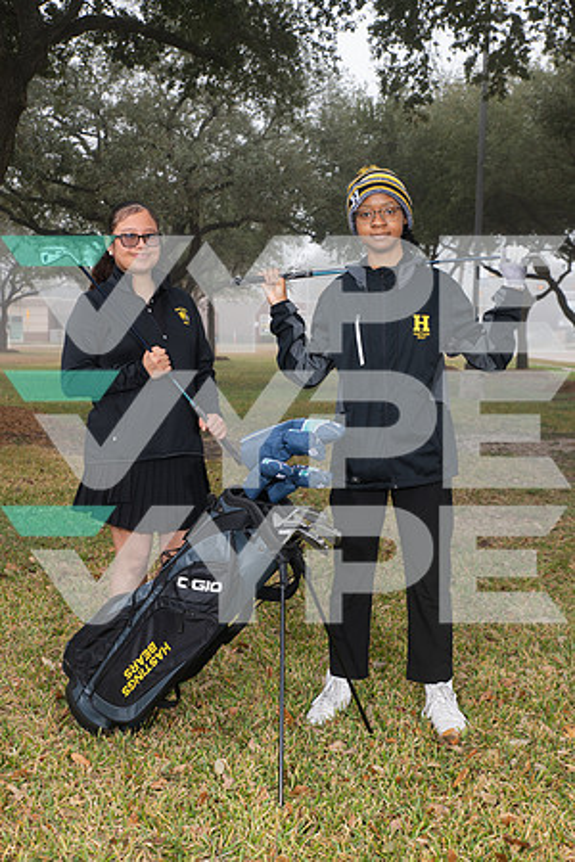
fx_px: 1150
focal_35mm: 48
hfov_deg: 28.1
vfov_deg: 41.1
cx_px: 288
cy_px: 431
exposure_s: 1/250
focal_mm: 48
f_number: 7.1
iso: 250
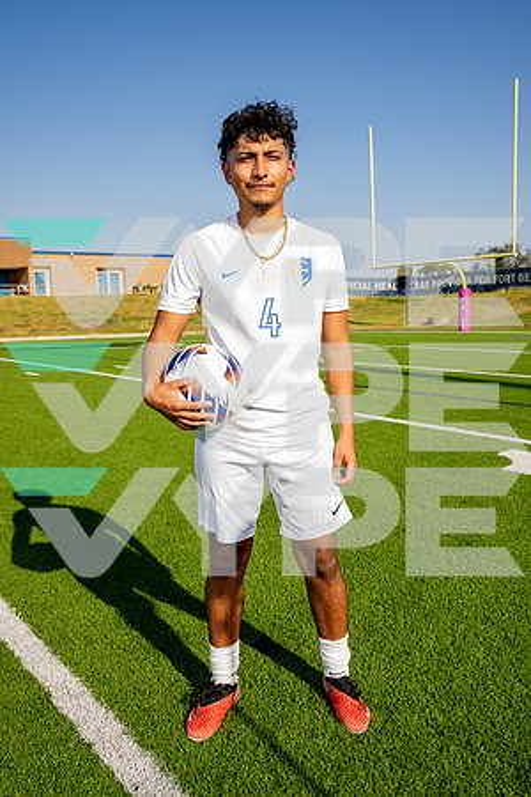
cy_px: 398
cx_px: 266
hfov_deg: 41.1
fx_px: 708
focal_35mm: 32
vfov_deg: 58.7
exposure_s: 1/125
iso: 50
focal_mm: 32
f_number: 7.1
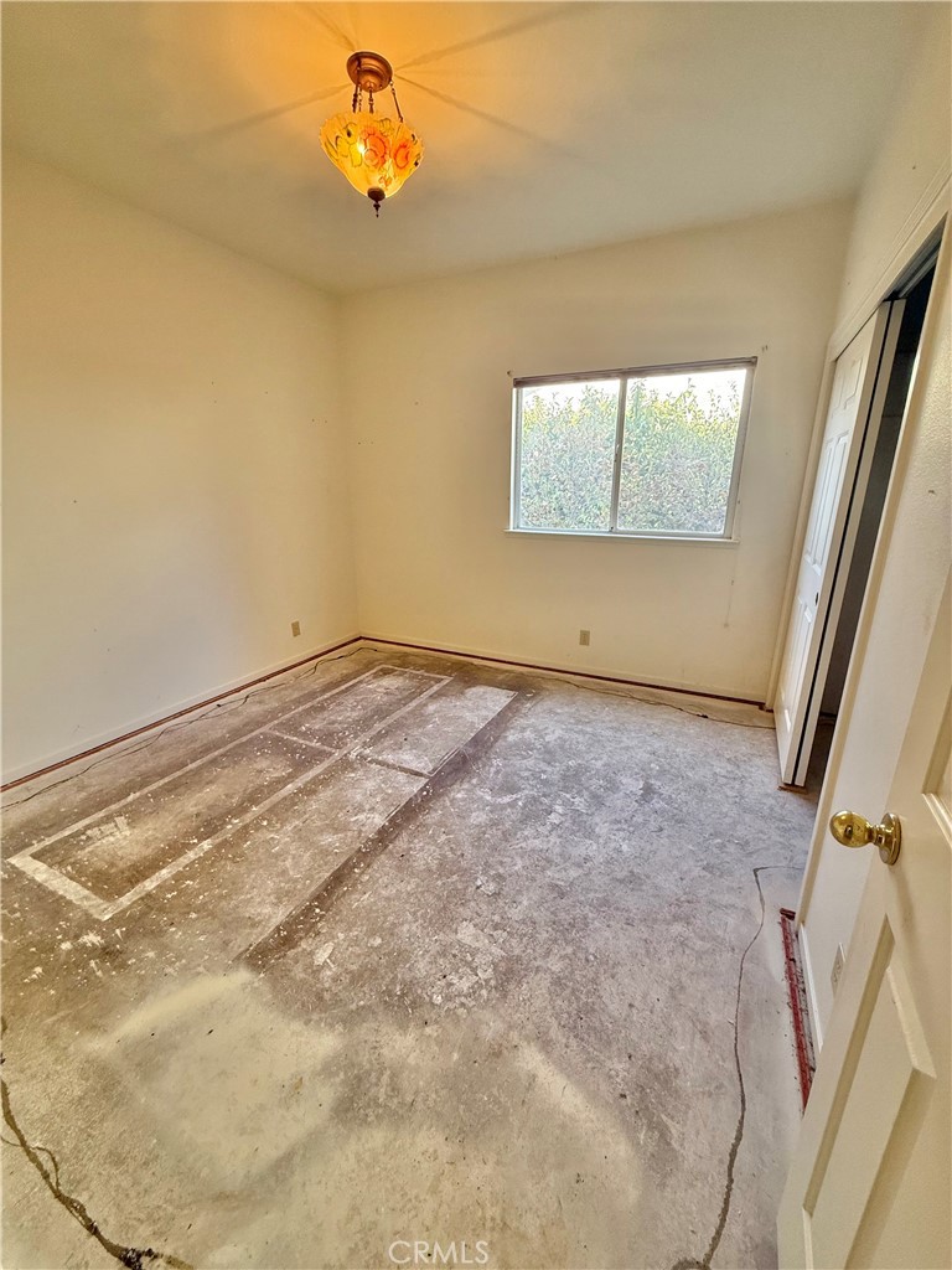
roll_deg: -0.5
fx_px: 513
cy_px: 635
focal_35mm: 14
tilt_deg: -16.4
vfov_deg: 102.1
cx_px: 476
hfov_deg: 85.7
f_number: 2.2
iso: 200
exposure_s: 1/120
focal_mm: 2.22
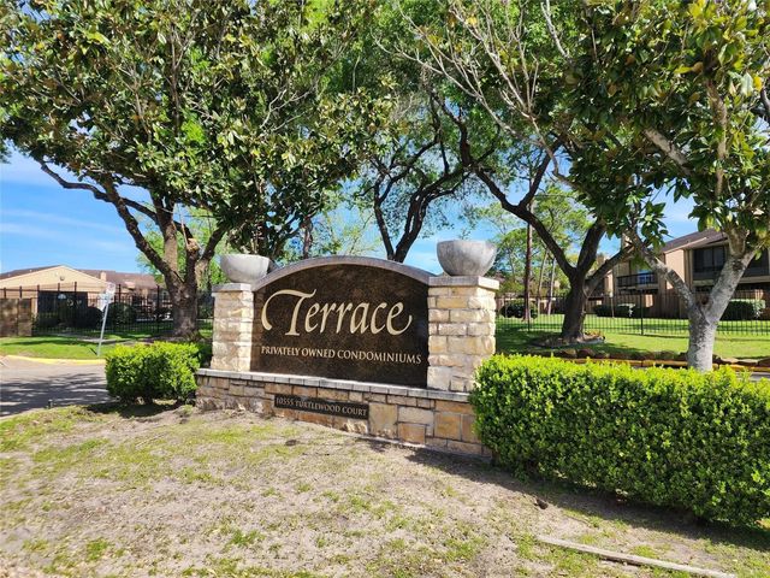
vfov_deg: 58.9
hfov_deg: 73.9
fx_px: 512
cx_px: 385
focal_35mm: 23
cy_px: 289
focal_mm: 6.4
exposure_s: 1/645
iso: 12
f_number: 1.8
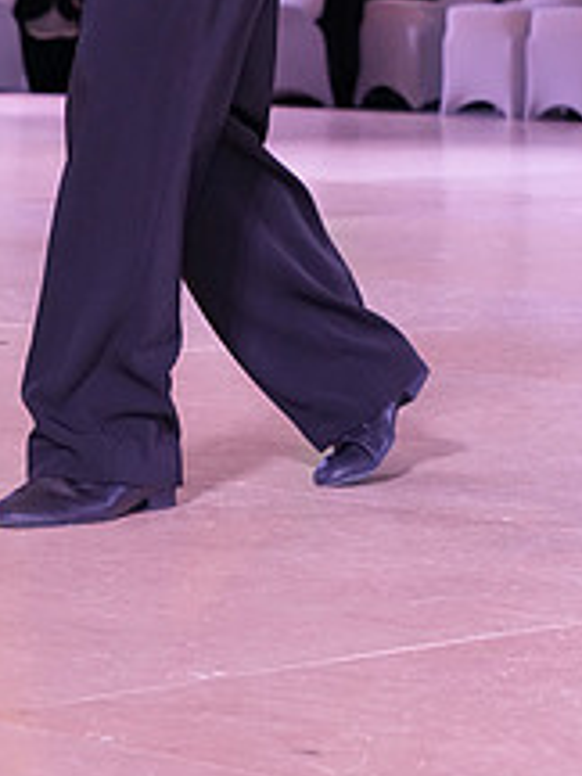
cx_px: 537
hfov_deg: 8.2
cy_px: -234
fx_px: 4058
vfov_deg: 10.7
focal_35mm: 181
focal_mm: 70
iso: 3200
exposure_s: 1/250
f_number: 6.3
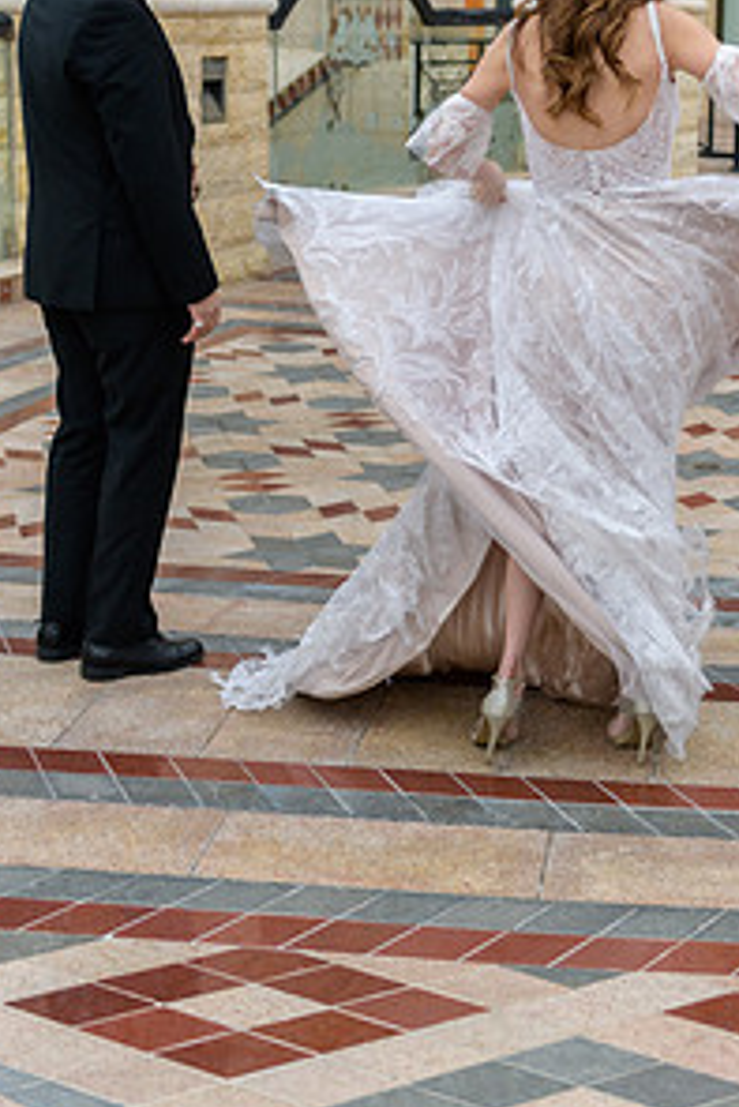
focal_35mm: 64
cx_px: 506
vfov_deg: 31.3
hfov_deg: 21.2
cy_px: 417
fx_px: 1968
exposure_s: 1/3200
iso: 400
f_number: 2.8
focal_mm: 42
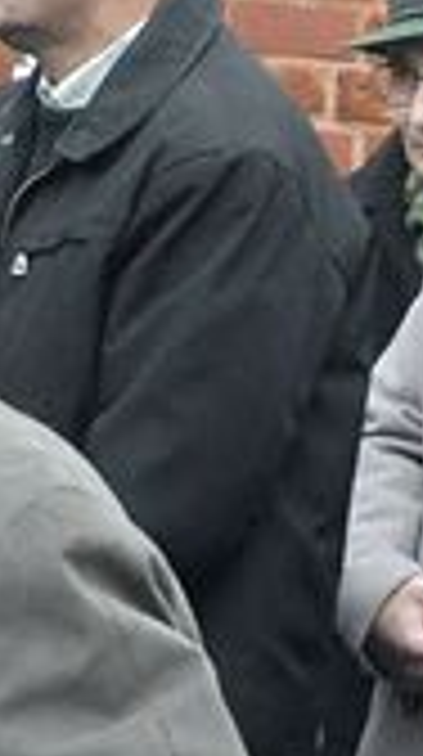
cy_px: 574
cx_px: 320
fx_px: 7968
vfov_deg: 5.4
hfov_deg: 3.0
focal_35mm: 398
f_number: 6.3
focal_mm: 50
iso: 1600
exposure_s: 1/160
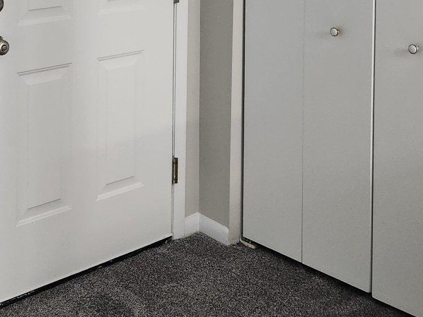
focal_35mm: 68
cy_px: -76
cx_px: 138
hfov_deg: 28.4
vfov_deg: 20.1
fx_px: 831
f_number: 1.8
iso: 640
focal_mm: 5.4
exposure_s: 1/120
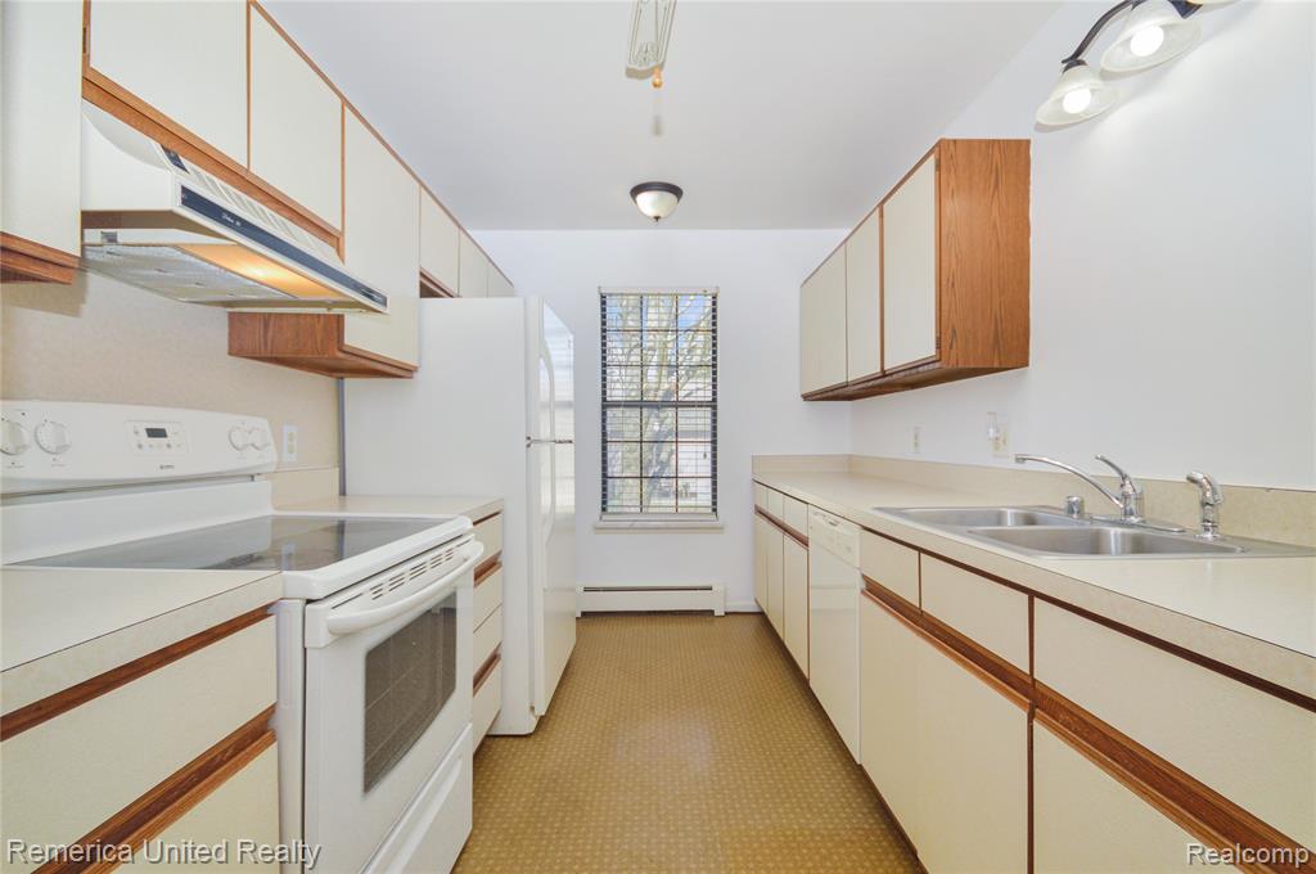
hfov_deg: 100.5
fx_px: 548
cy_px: 437
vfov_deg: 77.2
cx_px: 658
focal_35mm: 15
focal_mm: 10
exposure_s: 1/60
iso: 200
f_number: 7.1
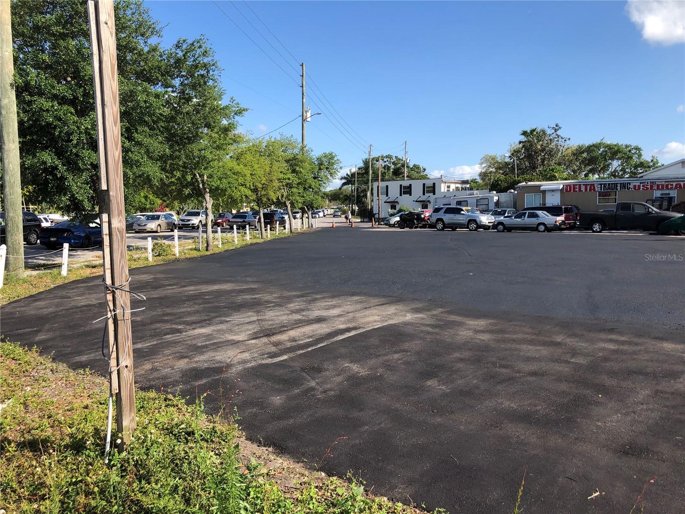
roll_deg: +1.3
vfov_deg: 49.7
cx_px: 342
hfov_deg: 63.4
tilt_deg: -4.2
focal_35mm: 28
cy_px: 257
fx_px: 554
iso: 20
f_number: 1.8
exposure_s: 1/1171
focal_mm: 3.99
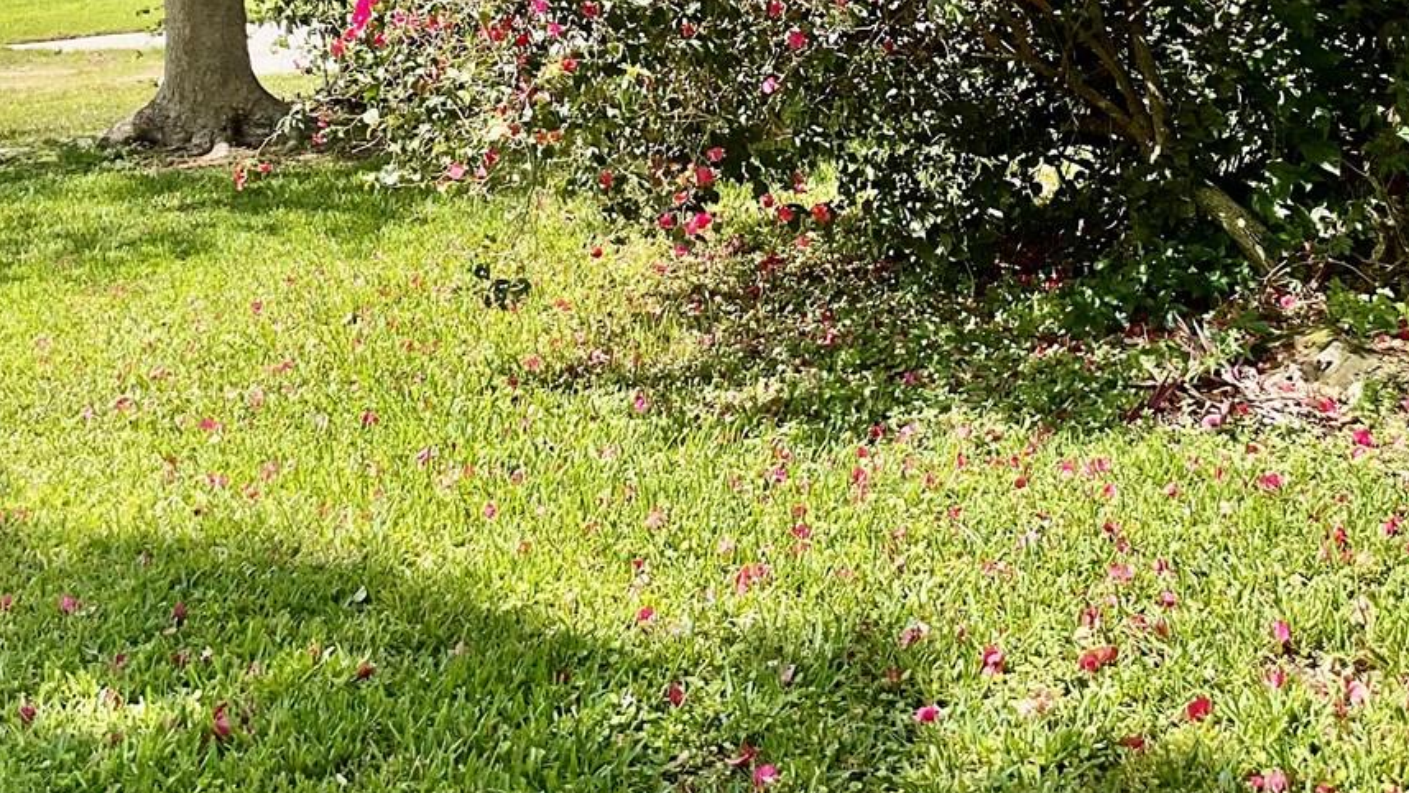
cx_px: 801
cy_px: 10
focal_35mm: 59
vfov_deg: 19.8
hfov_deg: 35.4
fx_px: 2204
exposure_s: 1/739
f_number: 1.8
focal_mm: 3
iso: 16
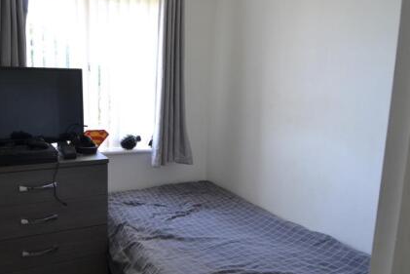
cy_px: 135
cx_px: 129
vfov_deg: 46.4
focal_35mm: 28
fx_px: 319
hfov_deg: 63.4
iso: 400
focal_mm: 12
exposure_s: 1/80
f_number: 4.5
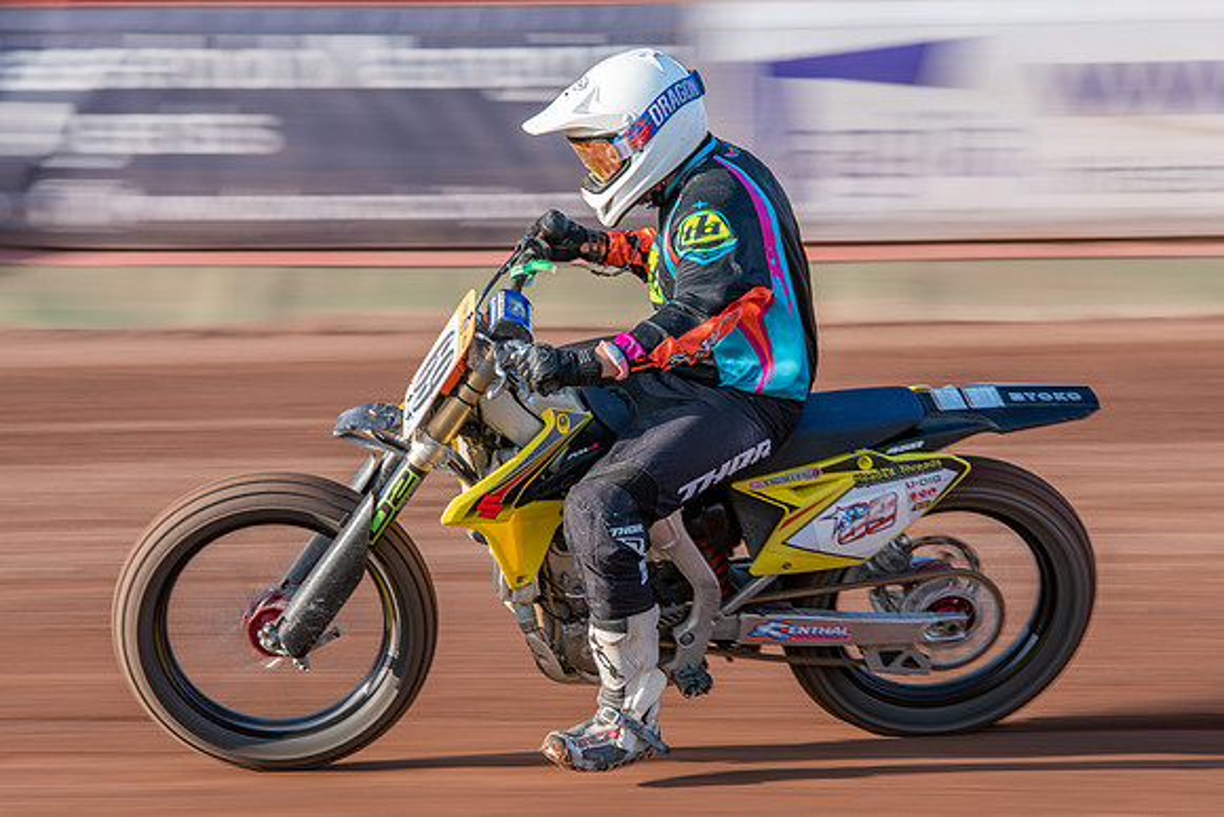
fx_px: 8303
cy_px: 455
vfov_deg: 5.6
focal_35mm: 244
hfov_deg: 8.4
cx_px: 645
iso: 160
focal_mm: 185
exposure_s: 1/100
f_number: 8
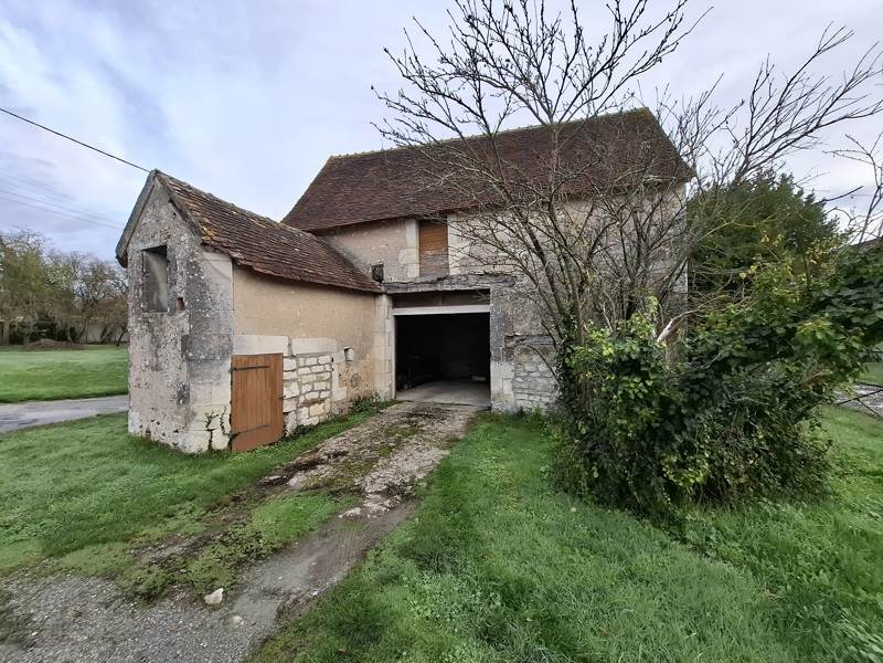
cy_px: 332
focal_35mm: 13
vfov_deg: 89.9
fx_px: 332
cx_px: 442
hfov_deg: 106.2
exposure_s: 1/290
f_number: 2.2
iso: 40
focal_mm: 1.74
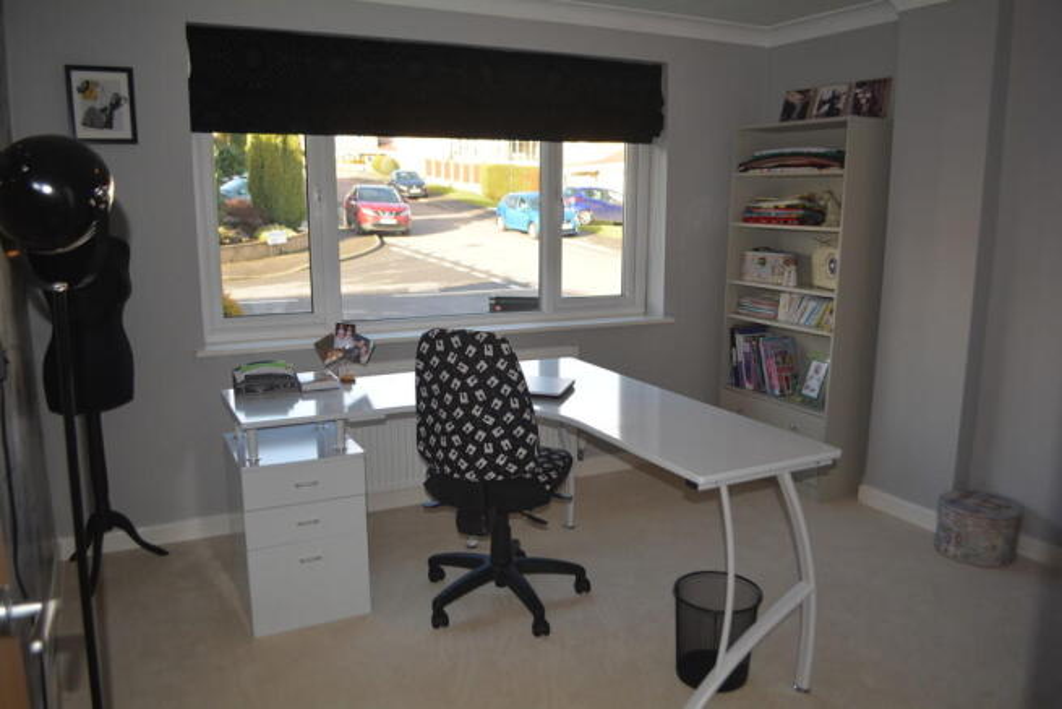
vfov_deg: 48.0
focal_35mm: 27
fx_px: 797
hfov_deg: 67.4
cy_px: 354
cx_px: 531
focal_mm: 18
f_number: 3.5
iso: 250
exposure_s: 1/125
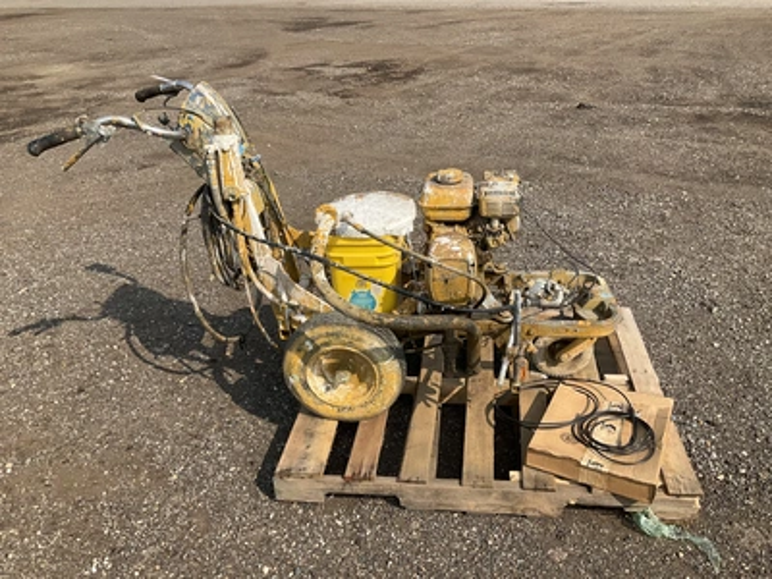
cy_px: 290
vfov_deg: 48.2
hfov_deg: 61.7
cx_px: 386
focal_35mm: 29
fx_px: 647
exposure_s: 1/1534
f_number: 1.8
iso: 25
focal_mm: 3
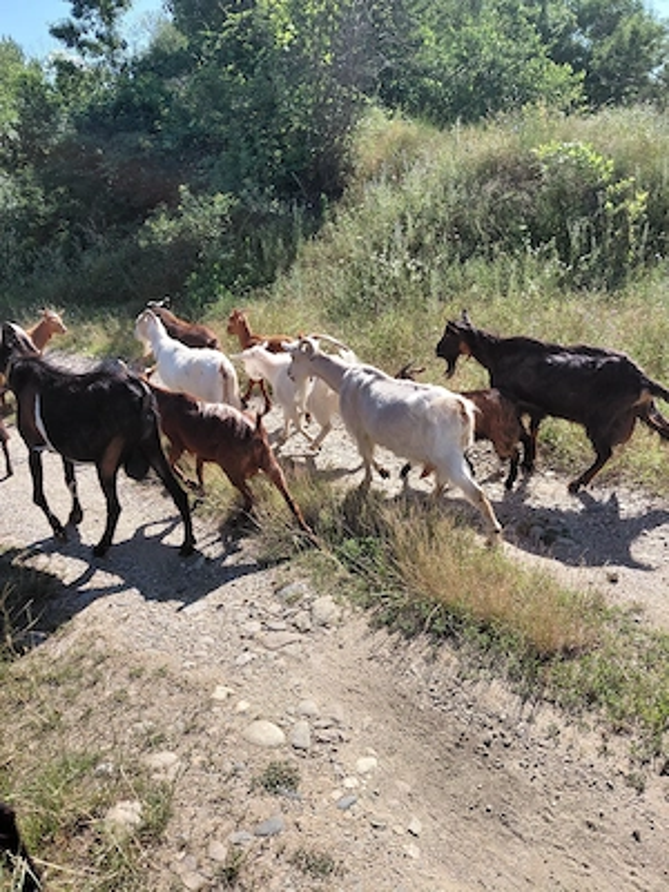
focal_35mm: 25
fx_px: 644
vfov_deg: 69.4
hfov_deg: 54.9
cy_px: 446
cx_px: 334
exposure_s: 1/1667
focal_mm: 4.69
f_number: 1.8
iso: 50
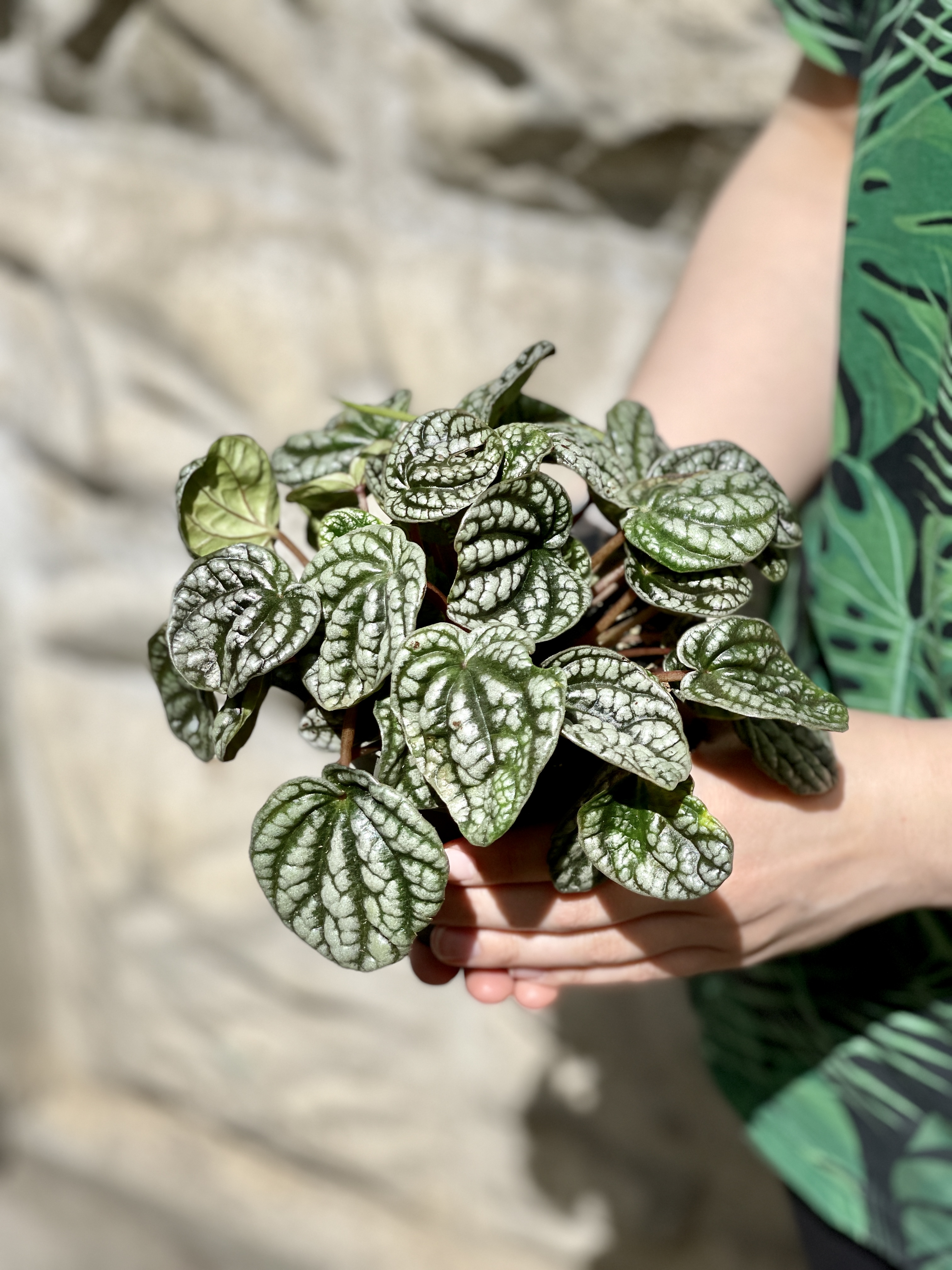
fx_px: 2347
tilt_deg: -33.3
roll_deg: +1.2
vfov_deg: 30.3
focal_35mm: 64
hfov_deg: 22.9
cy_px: 635
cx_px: 476
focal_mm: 7.5
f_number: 2.2
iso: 32
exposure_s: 1/2538
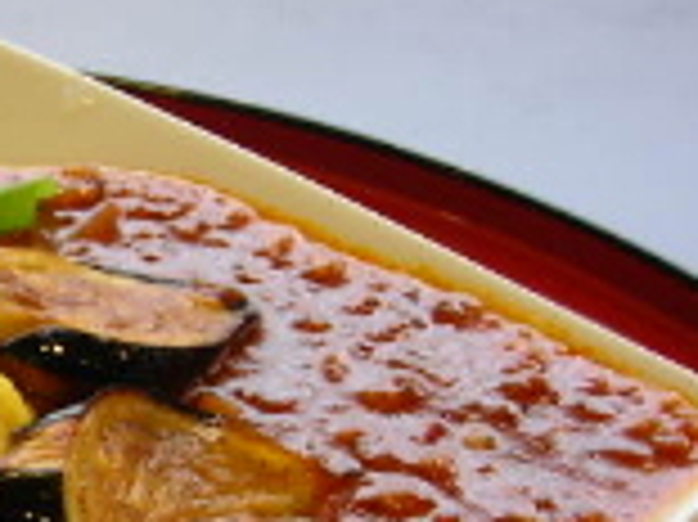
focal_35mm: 142
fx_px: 2861
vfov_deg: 10.3
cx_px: -122
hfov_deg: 13.6
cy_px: 616
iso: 50
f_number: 3.6
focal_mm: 9.1
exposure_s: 1/15
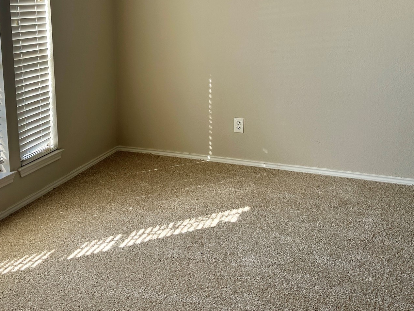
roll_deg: +0.5
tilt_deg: -7.1
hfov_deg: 44.2
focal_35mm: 42
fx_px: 502
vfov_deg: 33.7
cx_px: 143
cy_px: 83
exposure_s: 1/323
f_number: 1.5
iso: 50
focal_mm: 5.7
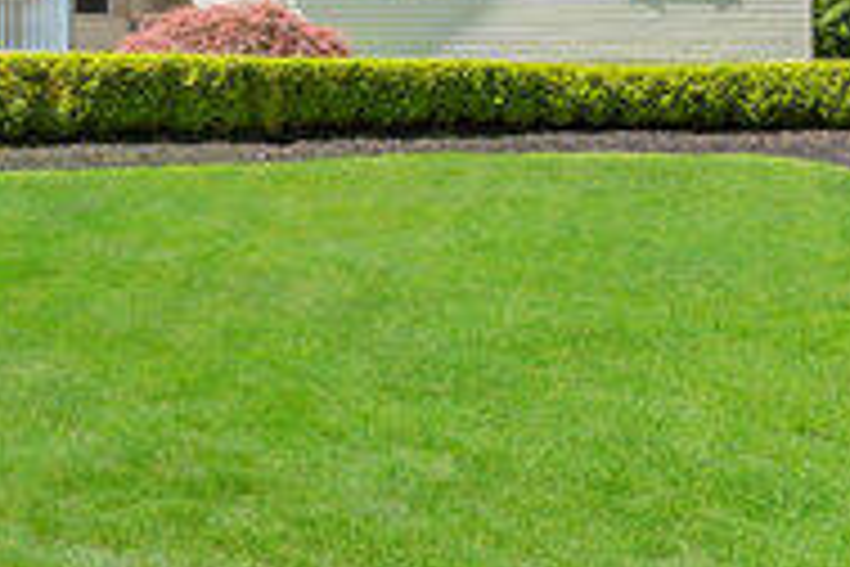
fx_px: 1299
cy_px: 151
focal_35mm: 55
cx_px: -139
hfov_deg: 31.2
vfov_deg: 24.4
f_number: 16
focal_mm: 16
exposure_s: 1/13
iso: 100
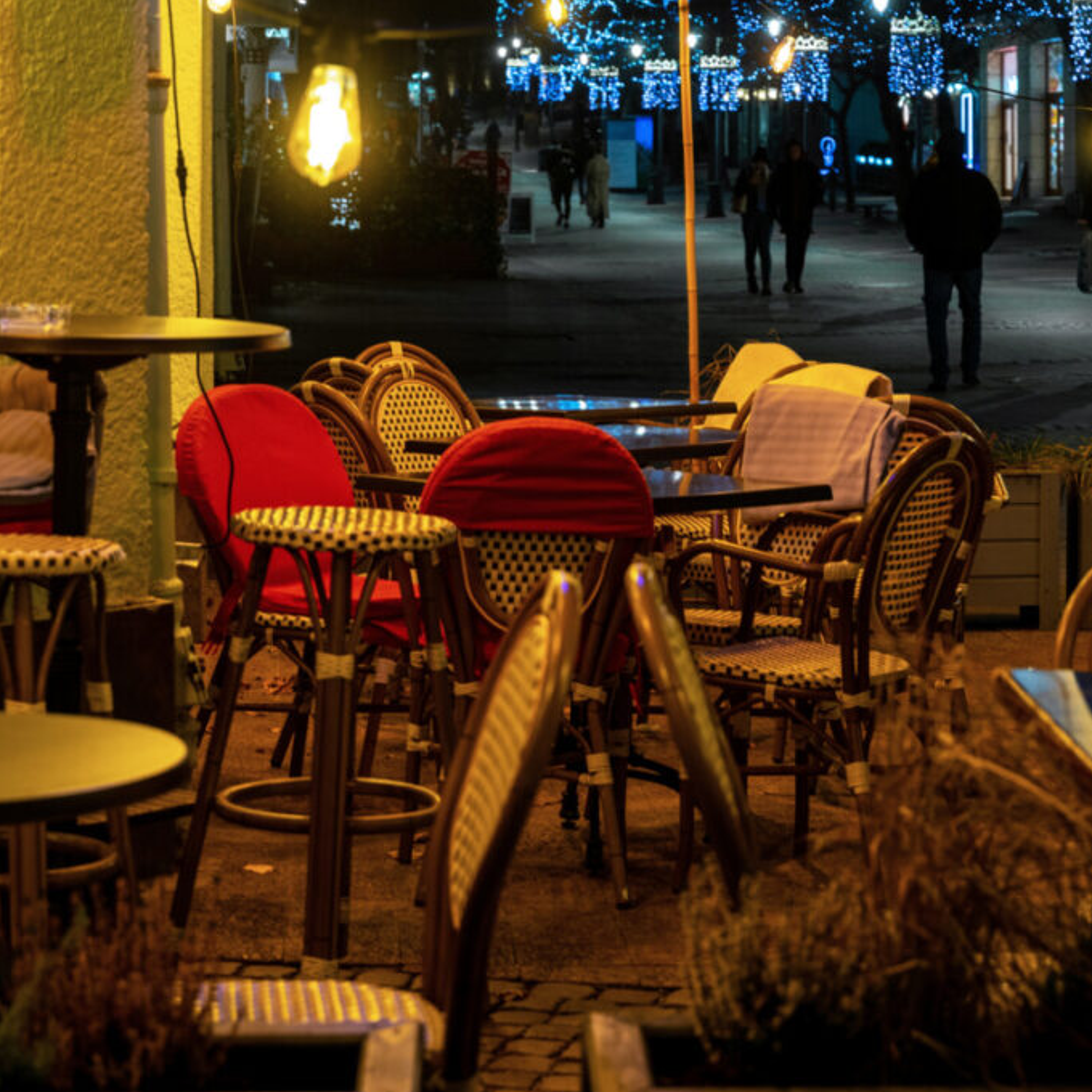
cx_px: 589
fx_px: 3426
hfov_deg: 18.1
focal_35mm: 96
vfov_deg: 18.1
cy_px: 547
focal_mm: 50
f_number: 3.5
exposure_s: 1/20
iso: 160
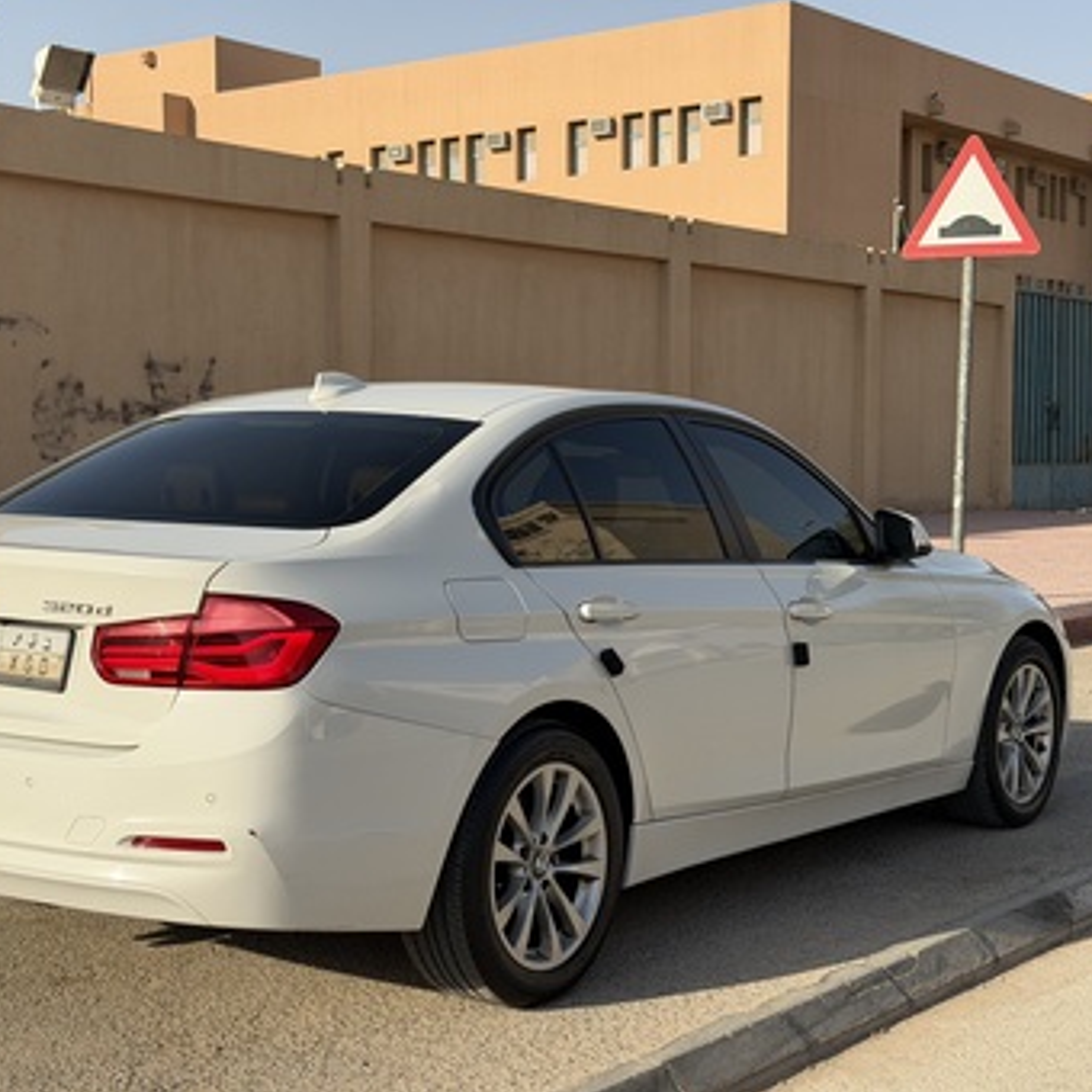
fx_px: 2034
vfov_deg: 30.0
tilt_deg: -4.8
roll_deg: +0.5
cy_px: 548
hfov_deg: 30.0
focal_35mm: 57
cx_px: 432
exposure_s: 1/4878
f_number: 1.78
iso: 64
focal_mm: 6.76
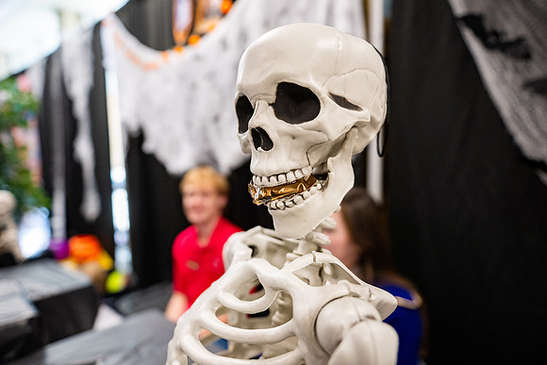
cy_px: 182
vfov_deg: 48.0
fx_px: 410
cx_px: 274
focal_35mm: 27
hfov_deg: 67.4
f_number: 2.8
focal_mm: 27
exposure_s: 1/500
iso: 1600
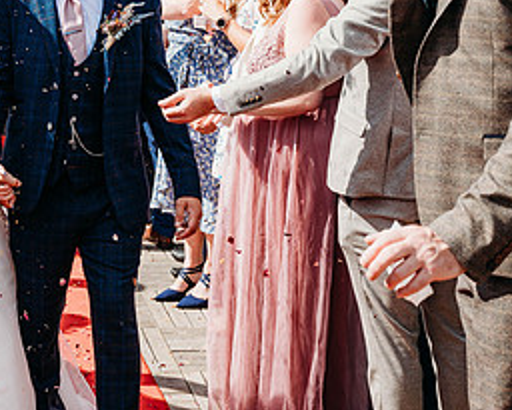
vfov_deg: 17.9
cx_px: -22
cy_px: 60
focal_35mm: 85
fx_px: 1289
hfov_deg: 21.5
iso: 180
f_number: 5
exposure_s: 1/800
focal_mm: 40
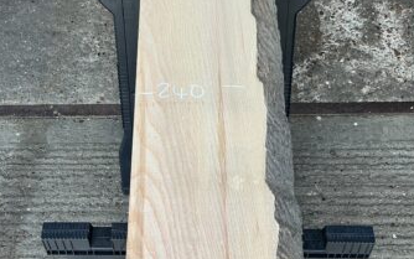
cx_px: 202
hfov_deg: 41.0
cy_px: 165
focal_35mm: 49
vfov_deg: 26.3
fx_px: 553
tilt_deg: -61.3
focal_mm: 3
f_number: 1.8
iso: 20
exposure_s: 1/120
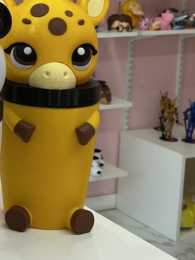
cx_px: -89
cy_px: 48
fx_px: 638
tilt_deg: -8.2
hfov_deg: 16.0
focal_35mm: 85
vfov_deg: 22.7
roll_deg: -0.8
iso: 25
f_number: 1.8
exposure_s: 1/120
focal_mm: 3
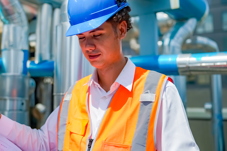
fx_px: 309
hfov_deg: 40.0
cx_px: 82
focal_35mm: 49
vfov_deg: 27.4
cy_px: 51
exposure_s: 1/5000
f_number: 2
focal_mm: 35
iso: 100
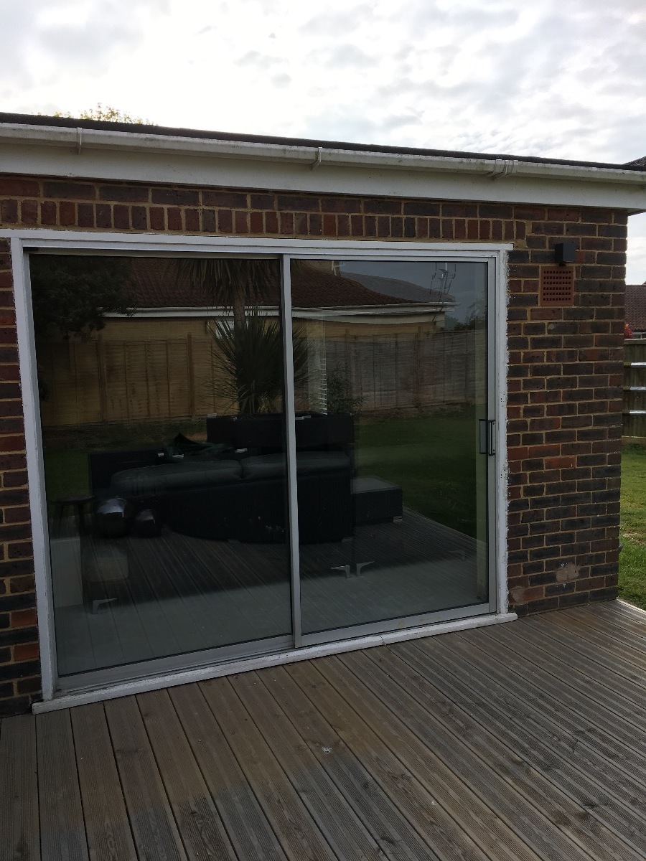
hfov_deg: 48.2
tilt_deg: -5.9
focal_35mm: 29
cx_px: 323
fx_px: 722
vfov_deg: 61.7
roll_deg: +0.8
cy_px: 430
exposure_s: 1/793
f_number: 2.2
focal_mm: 4.15
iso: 25
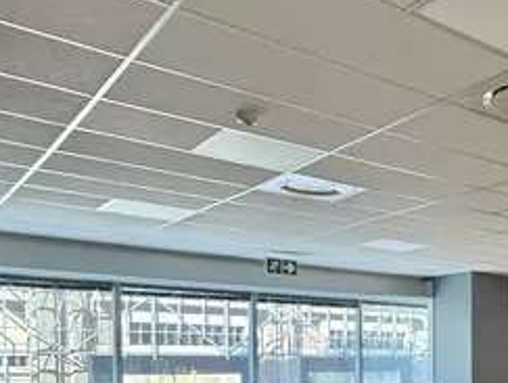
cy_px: 385
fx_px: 676
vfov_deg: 29.5
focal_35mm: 46
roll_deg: -0.3
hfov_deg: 34.5
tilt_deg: -2.1
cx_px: 581
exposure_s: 1/100
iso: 100
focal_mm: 2.22
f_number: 2.2
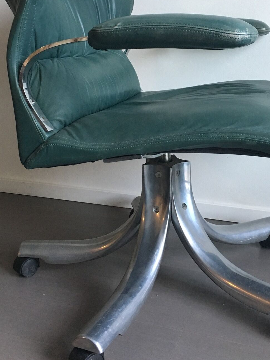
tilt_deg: -13.5
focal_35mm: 45
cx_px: 151
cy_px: 124
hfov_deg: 32.2
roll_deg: +0.9
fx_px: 468
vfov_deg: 41.6
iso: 200
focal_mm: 4.15
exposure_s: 1/33
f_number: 2.2
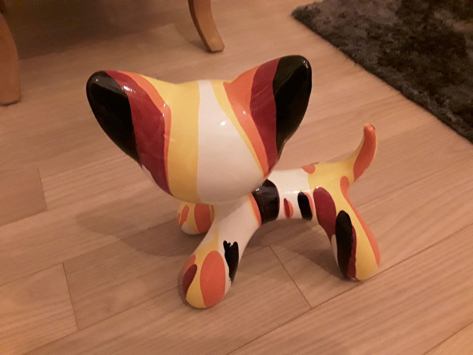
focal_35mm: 27
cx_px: 236
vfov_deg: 51.4
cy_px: 178
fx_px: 369
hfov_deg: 65.3
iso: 500
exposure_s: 1/17
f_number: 1.9
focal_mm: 2.91
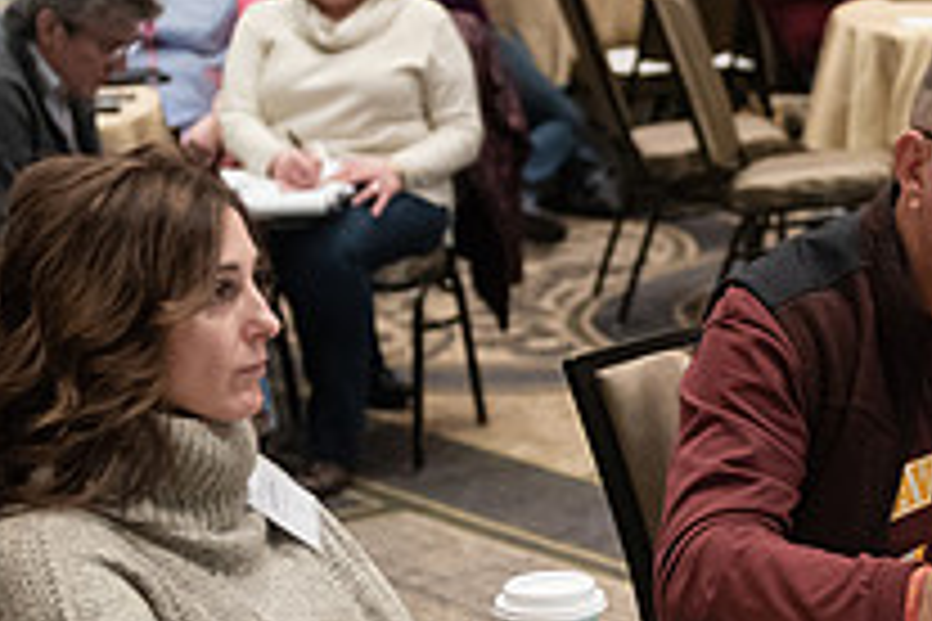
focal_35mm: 126
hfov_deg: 16.1
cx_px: 833
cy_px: 241
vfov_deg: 10.9
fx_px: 3262
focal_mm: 45
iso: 4000
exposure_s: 1/160
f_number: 2.8
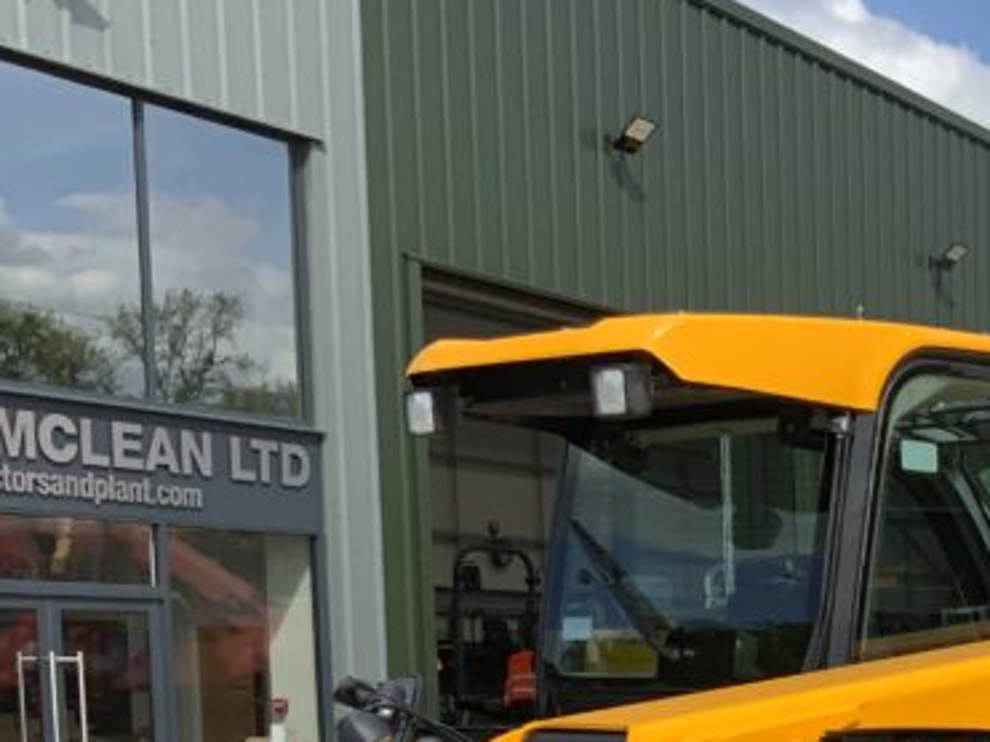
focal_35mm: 80
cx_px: 1206
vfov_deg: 17.3
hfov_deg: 22.4
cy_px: 972
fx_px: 2287
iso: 16
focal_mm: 3
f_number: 1.8
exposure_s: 1/1675
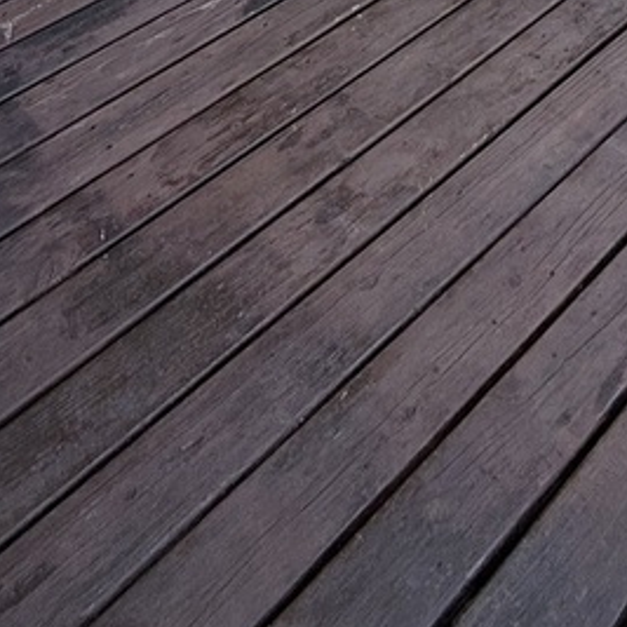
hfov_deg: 33.8
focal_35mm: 50
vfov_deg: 22.7
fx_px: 1025
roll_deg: +1.6
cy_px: -449
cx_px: 404
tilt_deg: -13.0
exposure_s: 1/203
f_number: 2.2
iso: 50
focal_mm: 2.22
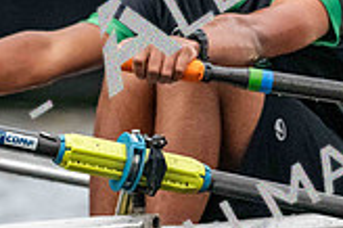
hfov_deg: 1.5
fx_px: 13487
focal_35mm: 1417
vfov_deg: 1.0
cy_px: -101
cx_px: -82
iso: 6400
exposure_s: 1/2000
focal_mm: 400
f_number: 4.5
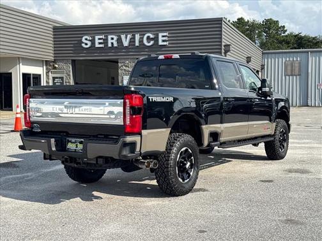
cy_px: 120
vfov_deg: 30.3
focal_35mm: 48
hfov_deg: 39.7
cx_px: 161
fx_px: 446
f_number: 1.78
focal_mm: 6.76
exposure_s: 1/3096
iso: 64
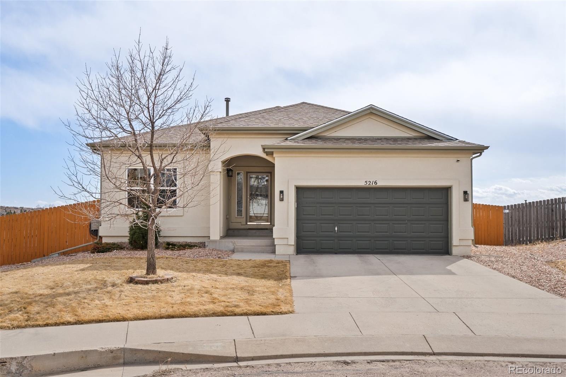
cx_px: 283
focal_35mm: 32
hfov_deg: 58.7
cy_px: 188
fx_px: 503
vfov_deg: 41.1
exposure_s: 1/350
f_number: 6.7
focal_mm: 32
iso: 125
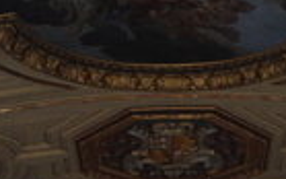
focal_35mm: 163
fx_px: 1271
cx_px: 189
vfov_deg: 7.4
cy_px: 455
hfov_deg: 12.8
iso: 1600
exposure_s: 1/60
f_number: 3.5
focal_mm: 28
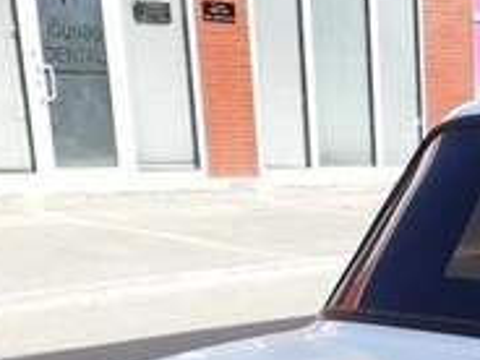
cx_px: 676
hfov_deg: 18.4
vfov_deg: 14.1
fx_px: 1345
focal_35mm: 97
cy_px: 562
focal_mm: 3.6
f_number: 1.9
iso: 40
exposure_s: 1/638
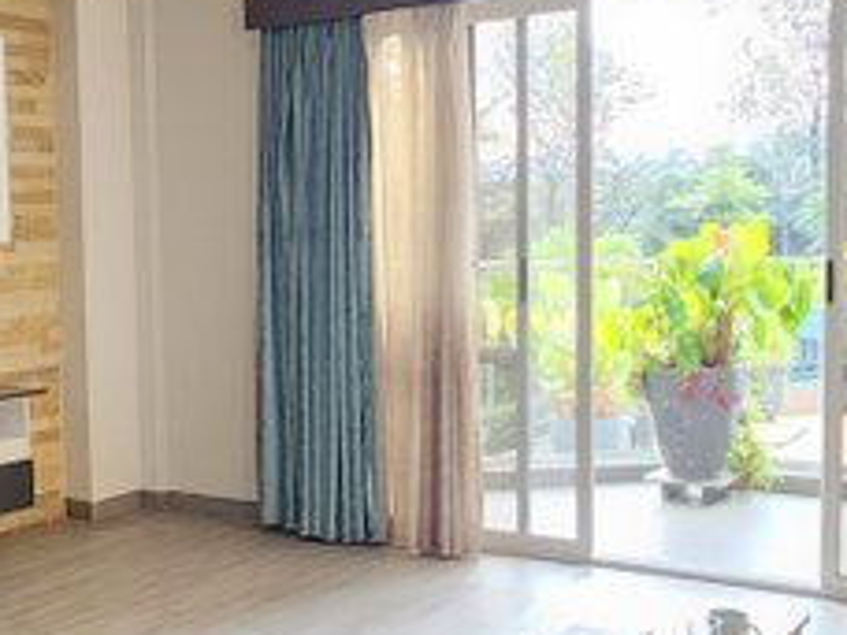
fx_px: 1199
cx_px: 245
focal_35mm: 49
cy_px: 369
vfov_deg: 29.6
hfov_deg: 38.2
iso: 320
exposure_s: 1/33.3
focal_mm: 2.2
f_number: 2.2
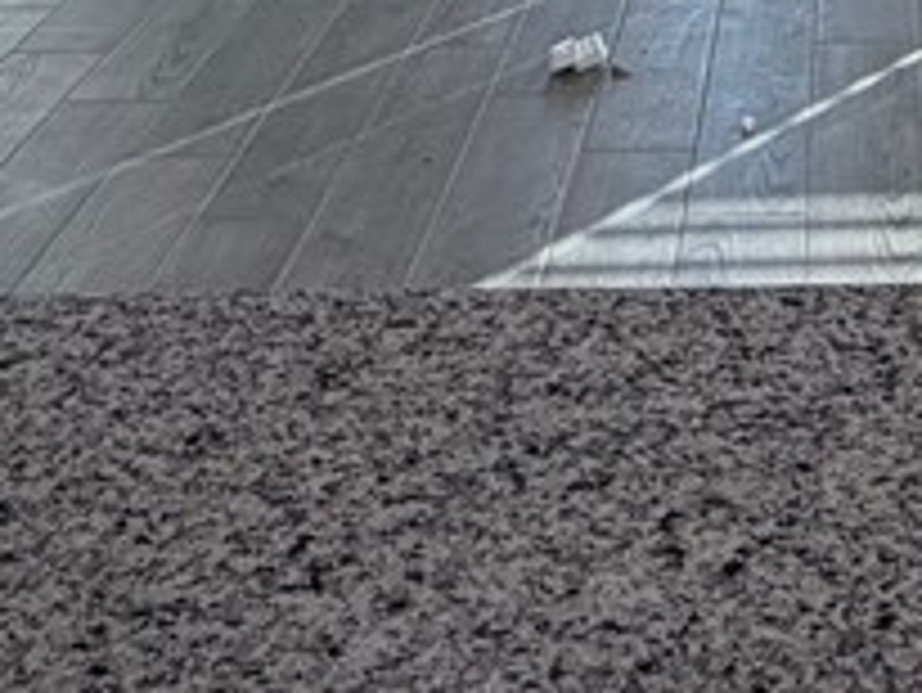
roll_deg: +1.2
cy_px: -702
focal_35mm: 70
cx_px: 832
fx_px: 1866
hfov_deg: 26.8
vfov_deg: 16.2
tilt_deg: -0.2
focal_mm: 2.22
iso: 64
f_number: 2.2
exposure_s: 1/120
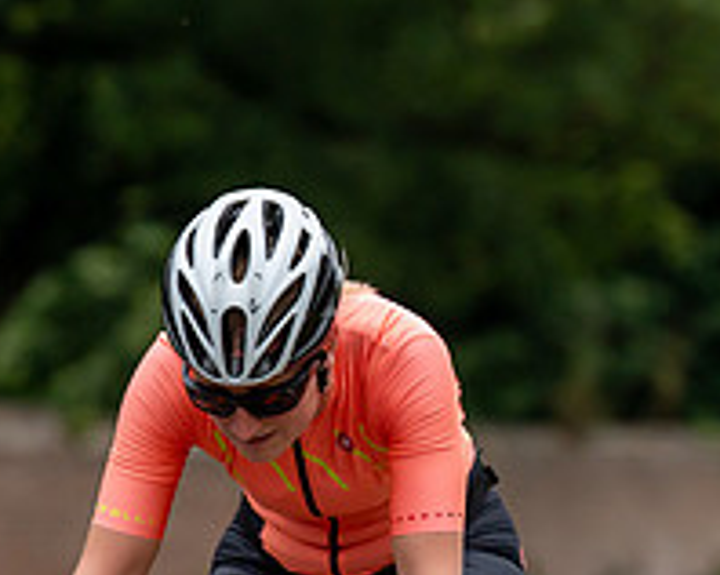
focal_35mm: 352
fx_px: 7493
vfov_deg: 4.4
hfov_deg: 5.5
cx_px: 153
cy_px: 351
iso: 1000
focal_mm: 128
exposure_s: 1/640
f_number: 3.2
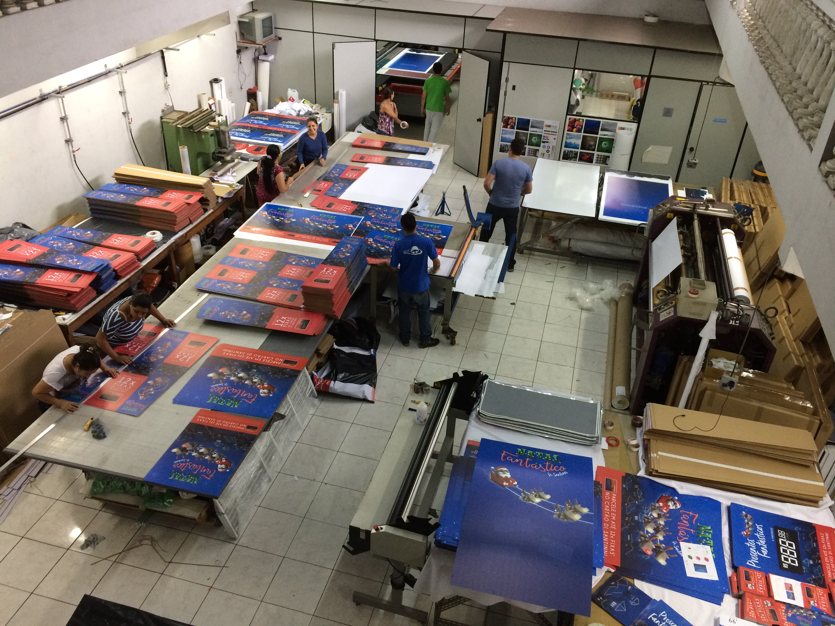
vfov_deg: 48.2
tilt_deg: -31.4
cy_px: 313
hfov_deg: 61.7
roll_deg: -1.8
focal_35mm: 29
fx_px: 700
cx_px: 418
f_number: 2.2
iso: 160
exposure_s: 1/30
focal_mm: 4.15
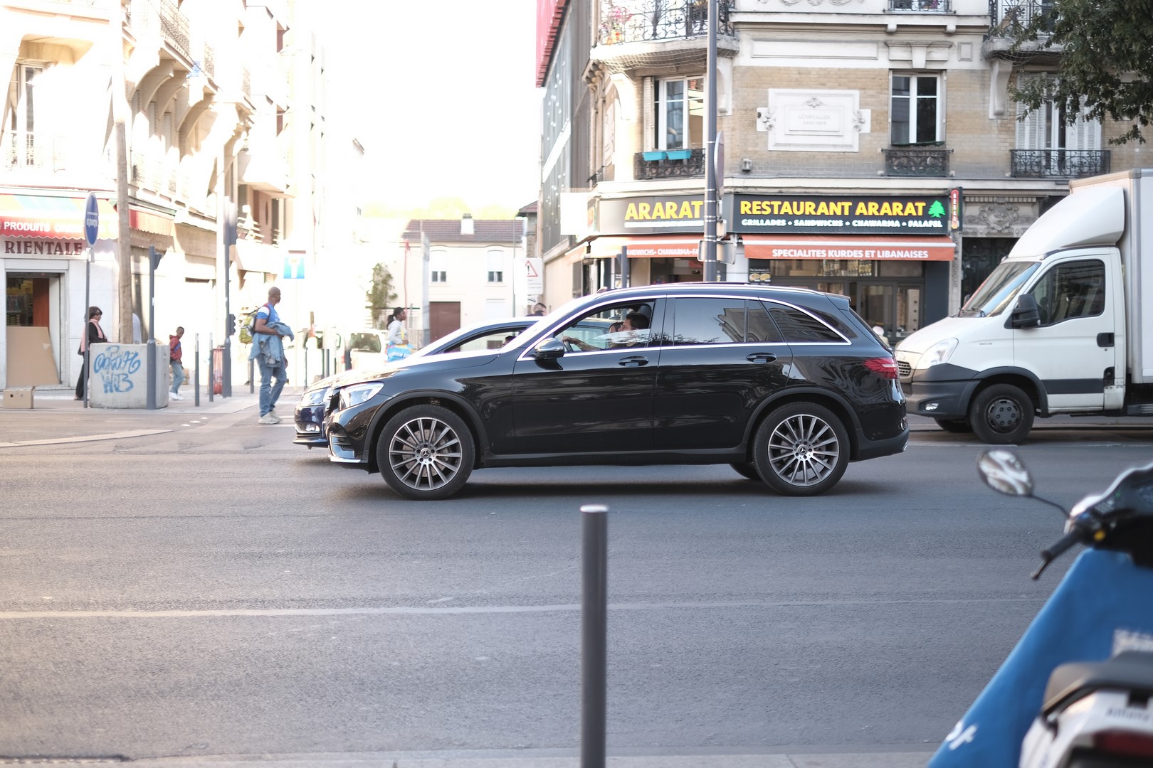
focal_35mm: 53
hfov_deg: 37.5
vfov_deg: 25.5
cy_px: 384
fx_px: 1697
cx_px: 576
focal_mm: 35
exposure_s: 1/500
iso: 160
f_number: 1.4
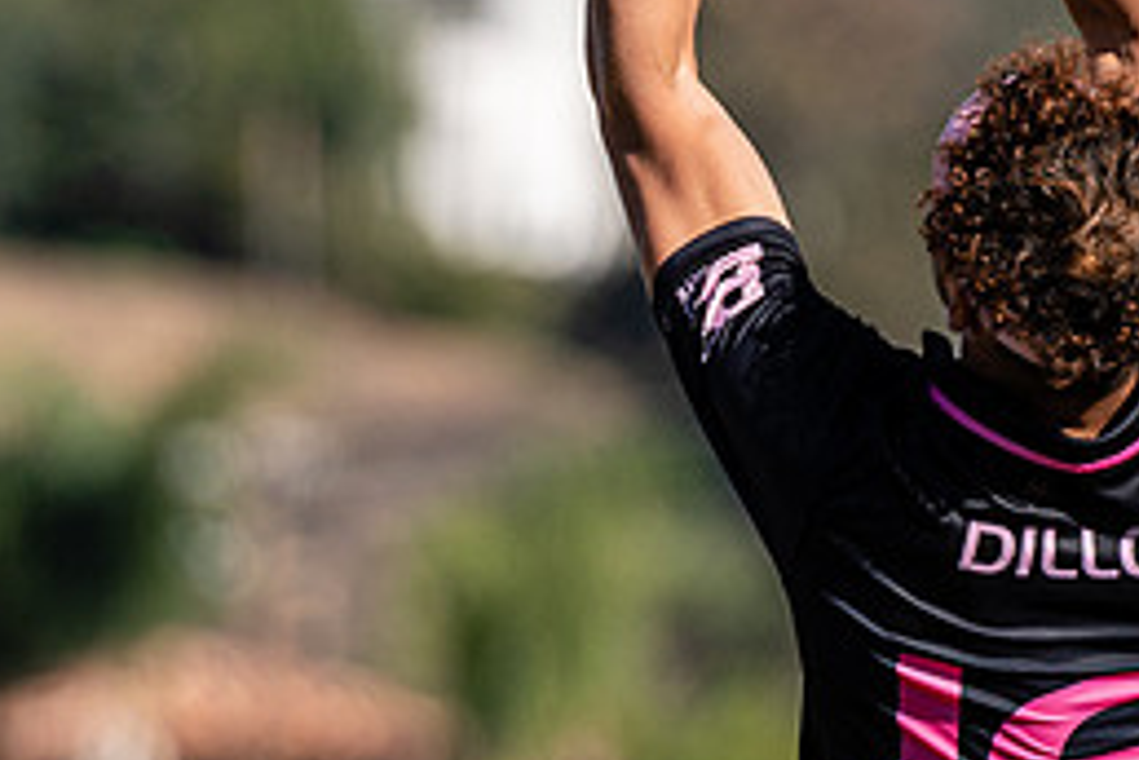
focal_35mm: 973
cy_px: 247
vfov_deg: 1.4
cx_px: 1100
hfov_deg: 2.1
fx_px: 30782
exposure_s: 1/2000
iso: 100
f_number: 3.2
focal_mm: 200
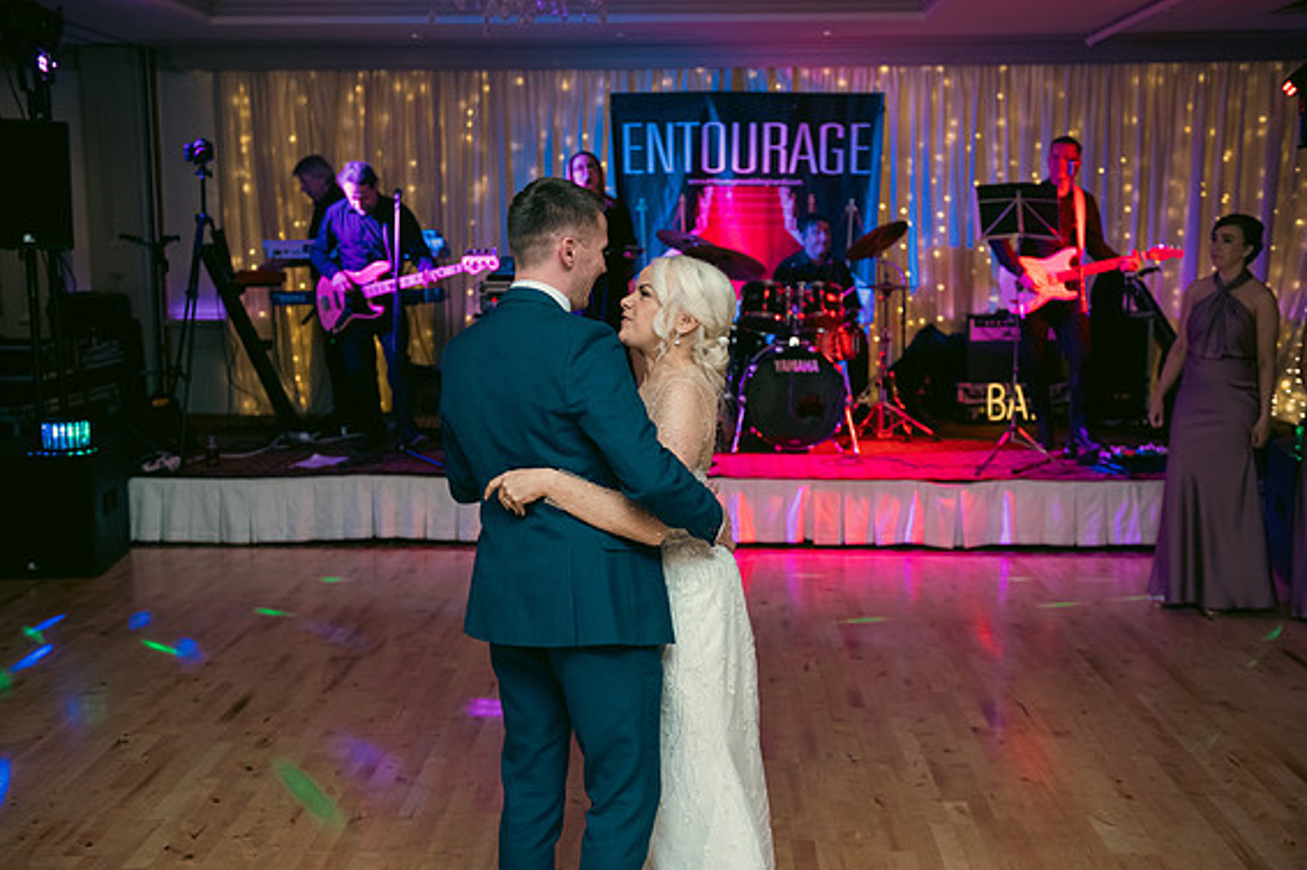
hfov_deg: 49.6
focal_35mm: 39
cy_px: 442
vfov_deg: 34.2
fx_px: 1415
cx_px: 654
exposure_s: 1/160
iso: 800
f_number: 3.5
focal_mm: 38
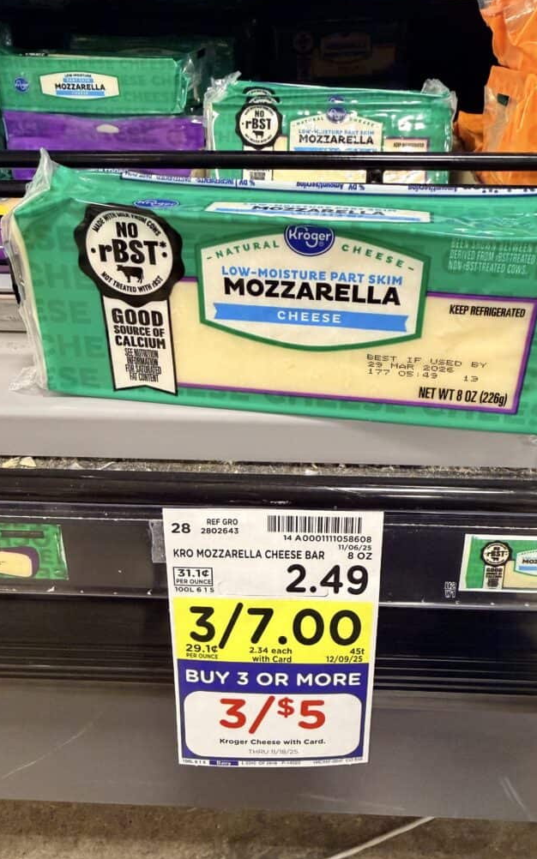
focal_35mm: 26
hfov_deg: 47.5
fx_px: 609
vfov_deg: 70.4
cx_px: 297
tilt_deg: -34.2
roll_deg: +0.0
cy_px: 430
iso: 320
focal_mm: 2.22
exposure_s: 1/44
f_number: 2.2
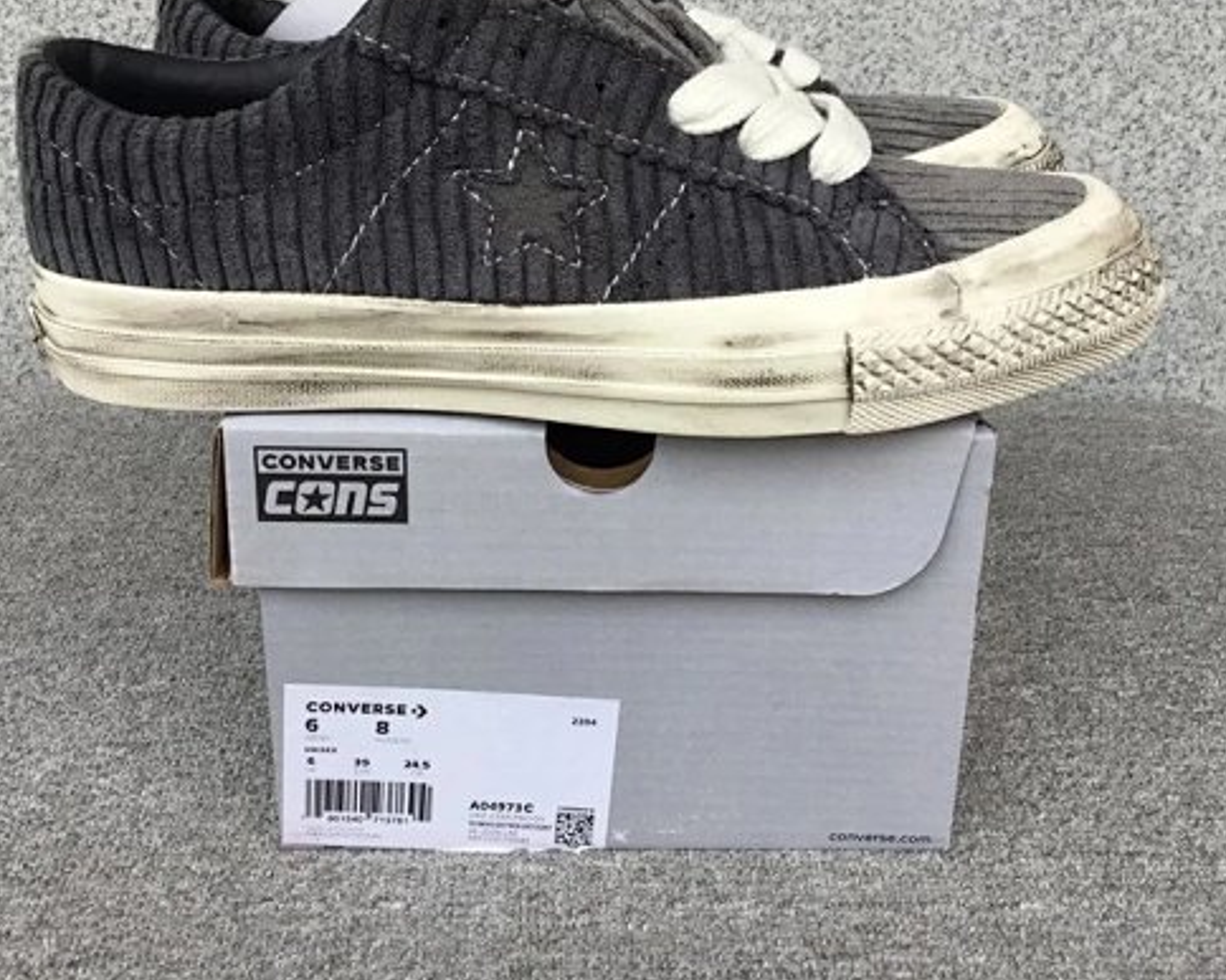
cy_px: 387
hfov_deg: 45.8
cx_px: 603
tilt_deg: -21.8
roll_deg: -0.6
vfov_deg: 37.2
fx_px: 1451
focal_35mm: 40
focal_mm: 3.3
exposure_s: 1/272
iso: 25
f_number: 2.4
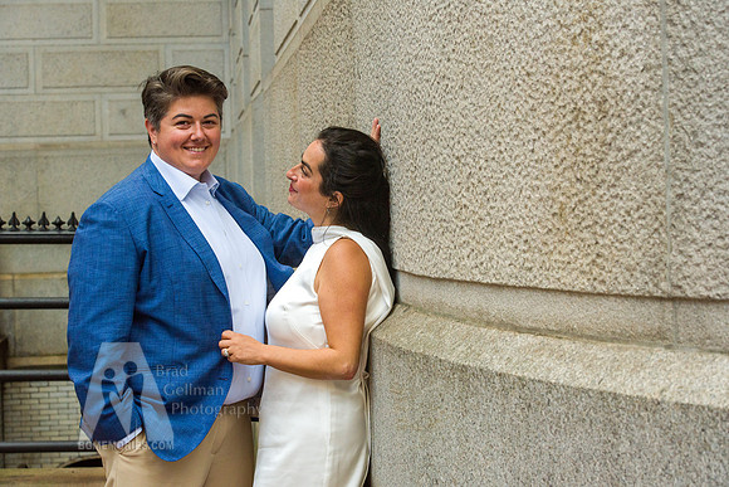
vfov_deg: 19.5
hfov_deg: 28.8
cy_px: 244
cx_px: 364
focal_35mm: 70
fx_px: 1418
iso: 800
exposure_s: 1/640
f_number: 6.3
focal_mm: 70
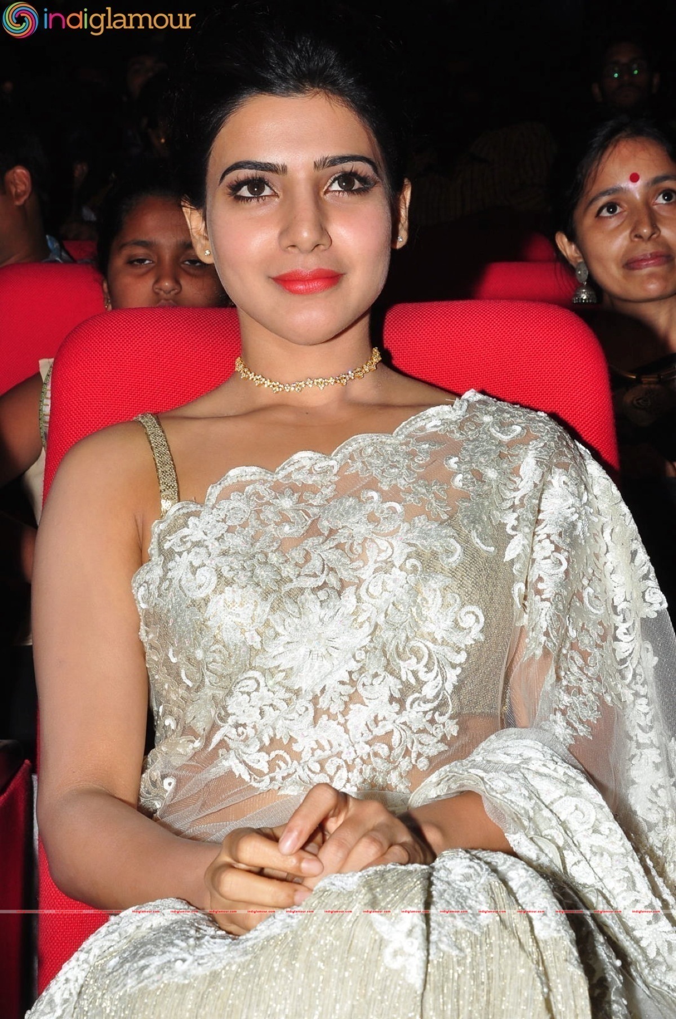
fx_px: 2204
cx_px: 338
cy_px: 510
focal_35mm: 78
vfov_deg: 26.0
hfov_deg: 17.4
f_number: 14
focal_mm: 52
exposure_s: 1/125
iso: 400
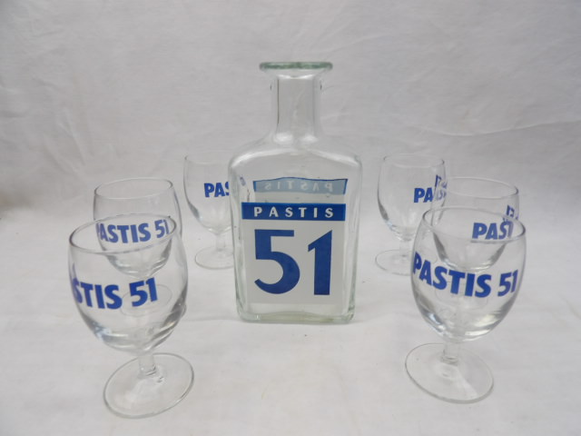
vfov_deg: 56.8
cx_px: 290
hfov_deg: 71.6
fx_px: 403
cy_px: 218
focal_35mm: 24
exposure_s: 1/101
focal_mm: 4.3
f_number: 3.2
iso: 100
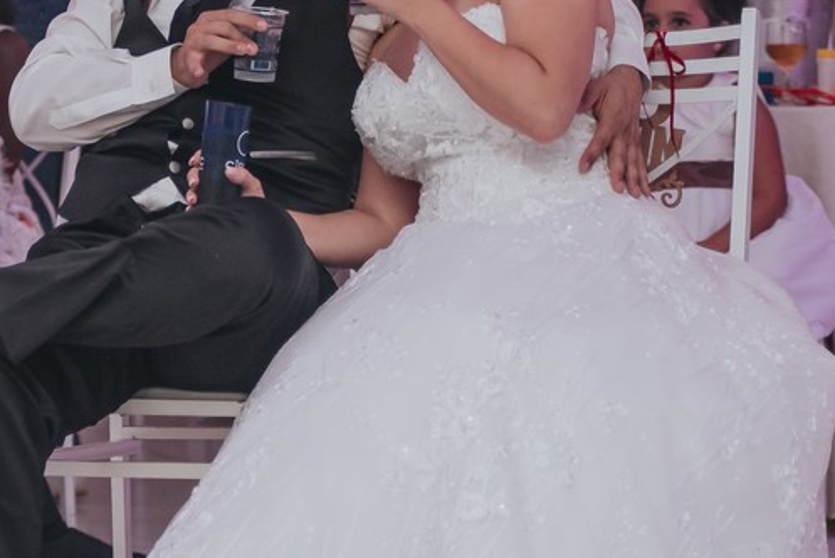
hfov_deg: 10.5
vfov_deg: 7.1
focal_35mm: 193
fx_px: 4479
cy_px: 253
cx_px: -42
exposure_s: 1/125
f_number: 2.8
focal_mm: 80
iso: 1600
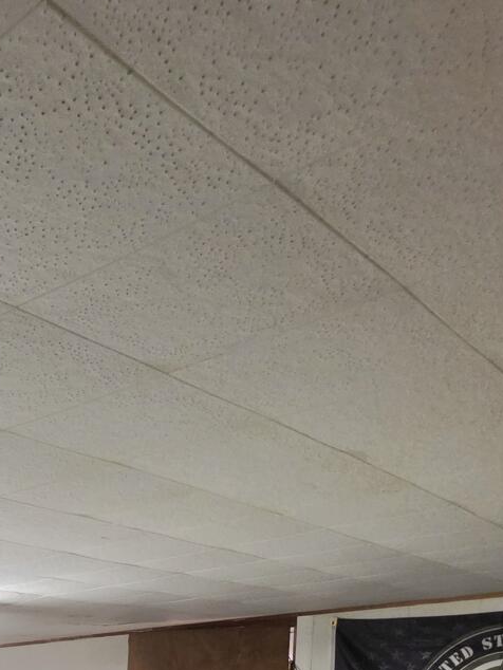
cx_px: -70
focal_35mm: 41
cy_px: 854
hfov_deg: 30.8
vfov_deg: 34.0
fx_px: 794
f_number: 1.9
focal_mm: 2.2
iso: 400
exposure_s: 1/60.2
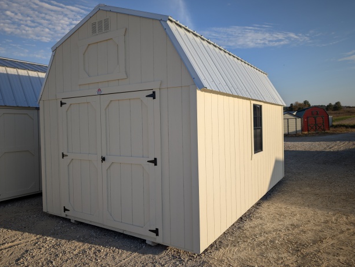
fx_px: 257
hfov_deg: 69.3
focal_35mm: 25
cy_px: 130
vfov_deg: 55.0
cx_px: 180
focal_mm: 6.9
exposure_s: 1/1418
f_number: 1.68
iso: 21
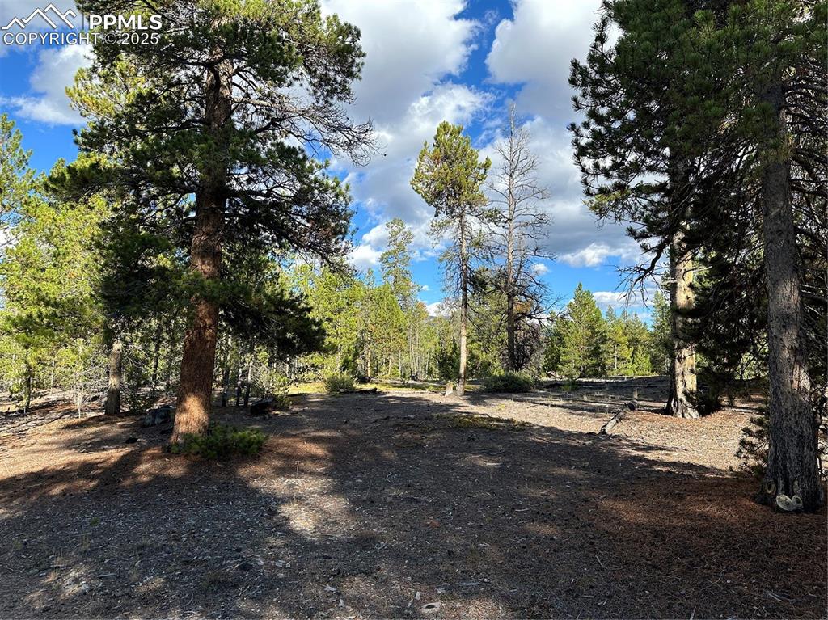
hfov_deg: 71.6
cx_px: 414
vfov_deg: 56.8
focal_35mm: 24
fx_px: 574
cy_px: 310
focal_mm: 6.86
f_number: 1.78
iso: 80
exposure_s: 1/2410
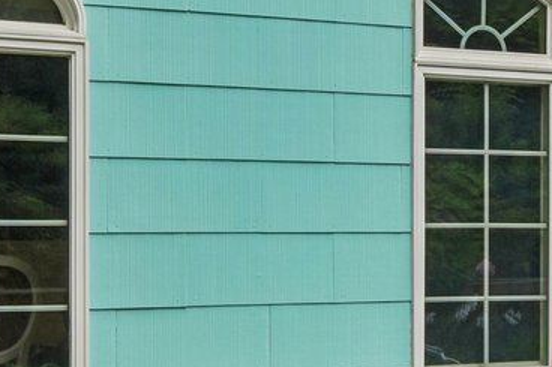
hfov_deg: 22.8
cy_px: 148
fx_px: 1364
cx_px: 374
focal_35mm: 89
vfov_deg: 15.3
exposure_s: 1/125
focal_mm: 16
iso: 125
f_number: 9
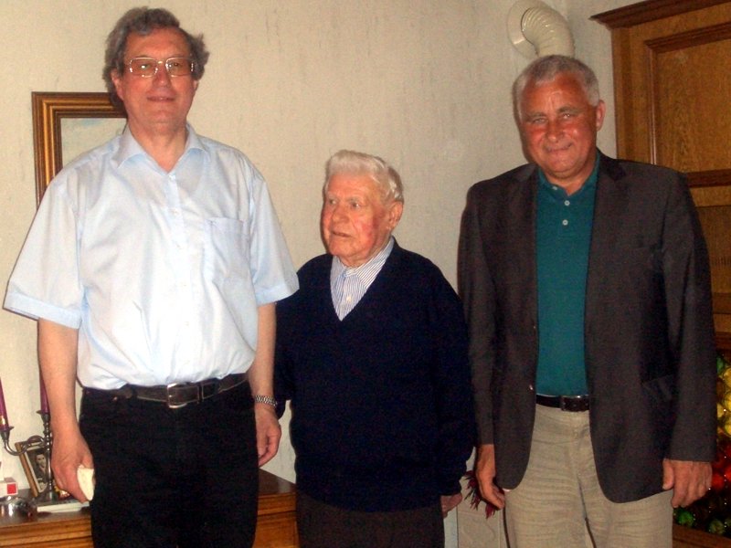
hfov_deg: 51.4
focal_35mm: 36
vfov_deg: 39.7
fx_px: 760
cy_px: 274
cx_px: 366
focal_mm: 4.8
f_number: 4
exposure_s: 1/40
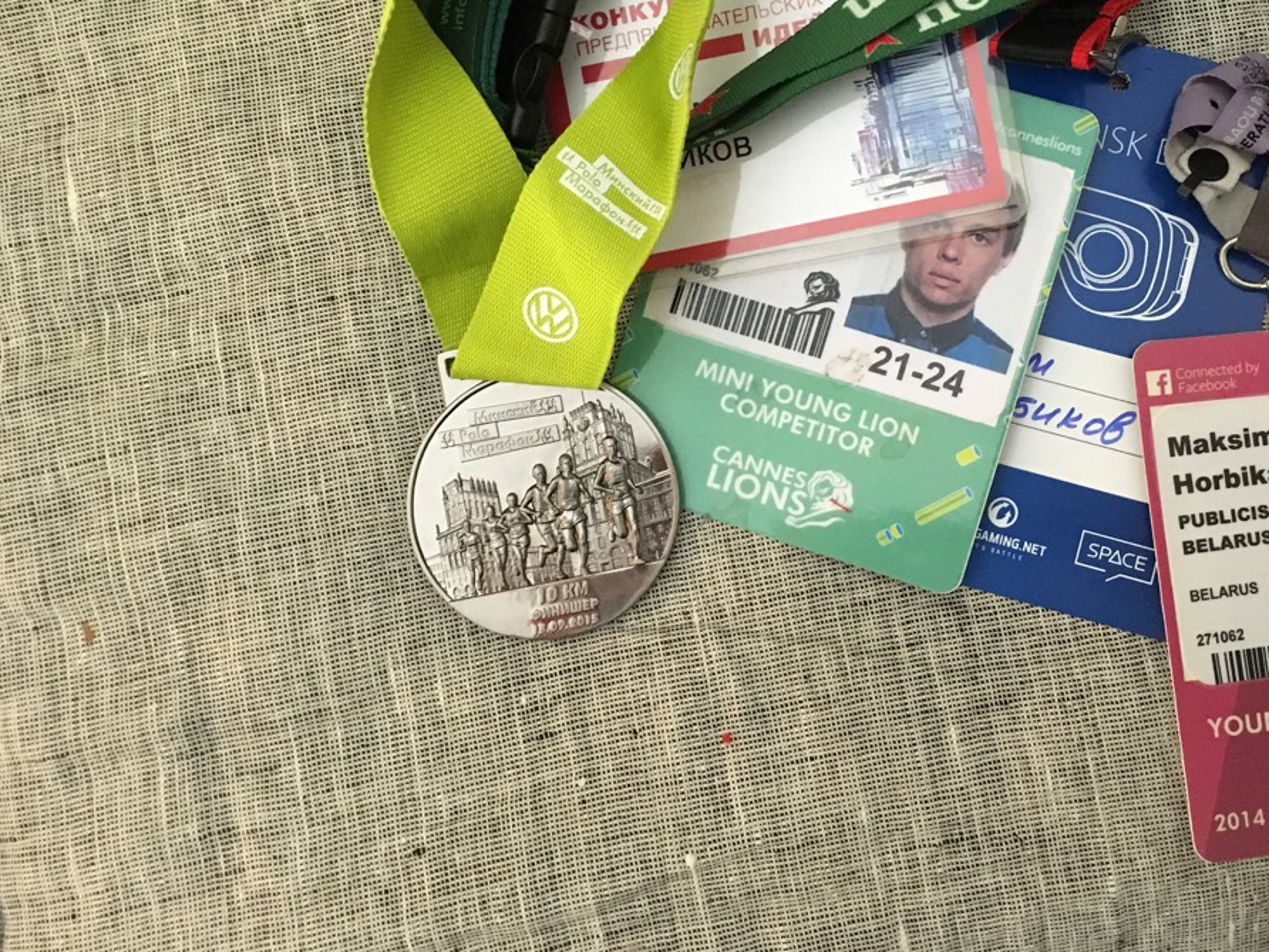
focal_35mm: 39
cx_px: 812
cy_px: 344
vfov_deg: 36.6
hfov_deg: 47.3
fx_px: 1430
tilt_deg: -82.5
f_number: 2.2
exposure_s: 1/17
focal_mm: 4.15
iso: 320
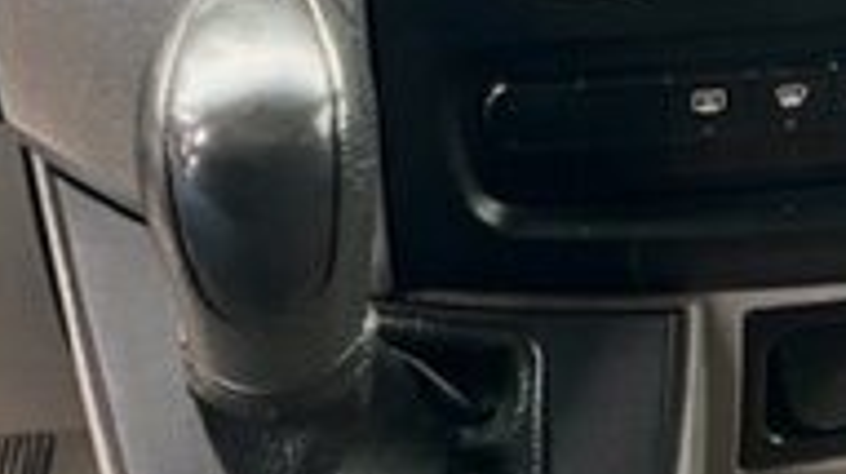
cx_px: 979
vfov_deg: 11.7
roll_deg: -5.9
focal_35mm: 95
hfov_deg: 21.1
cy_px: -377
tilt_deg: -28.1
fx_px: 2129
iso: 320
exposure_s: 1/60
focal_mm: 5.7
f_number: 1.5
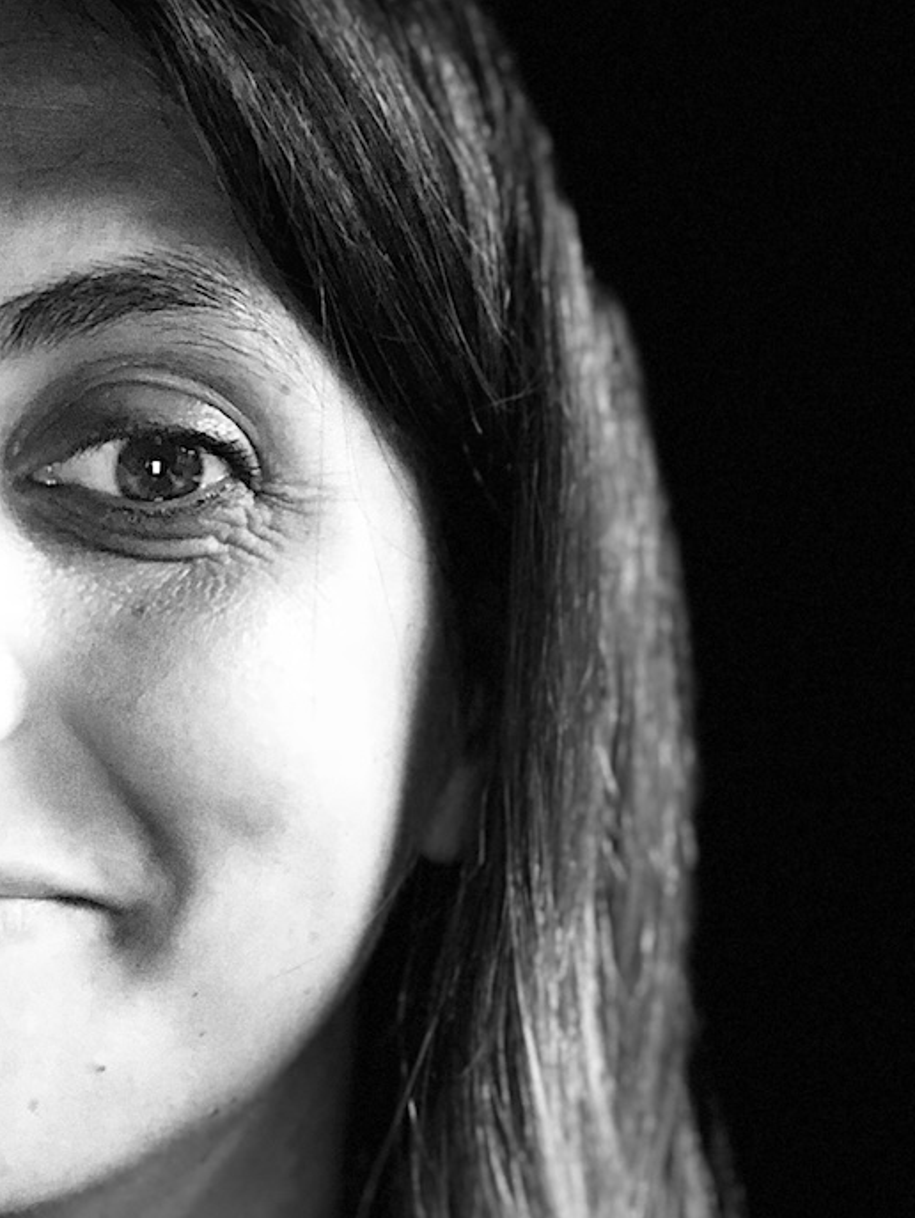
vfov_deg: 30.8
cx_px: 41
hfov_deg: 22.9
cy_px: 880
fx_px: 2183
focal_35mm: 62
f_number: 2.2
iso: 320
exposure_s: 1/16
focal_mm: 2.87
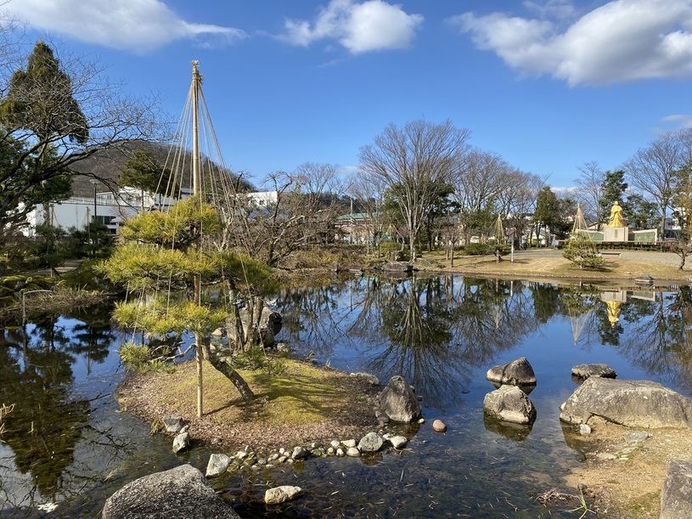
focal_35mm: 26
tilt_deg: -3.6
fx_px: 520
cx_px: 346
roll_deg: -0.6
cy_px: 260
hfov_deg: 67.3
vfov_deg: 53.1
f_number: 1.8
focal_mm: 4.25
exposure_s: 1/1898
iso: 32
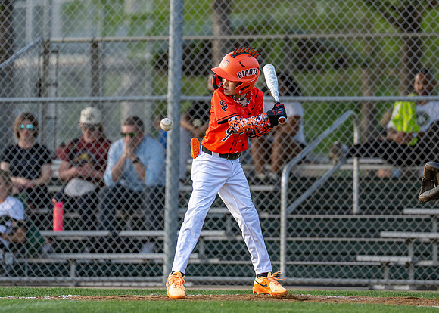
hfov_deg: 5.3
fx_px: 4779
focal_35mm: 383
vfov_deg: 3.8
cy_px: 118
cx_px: 237
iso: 500
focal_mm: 200
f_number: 2.8
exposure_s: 1/2000
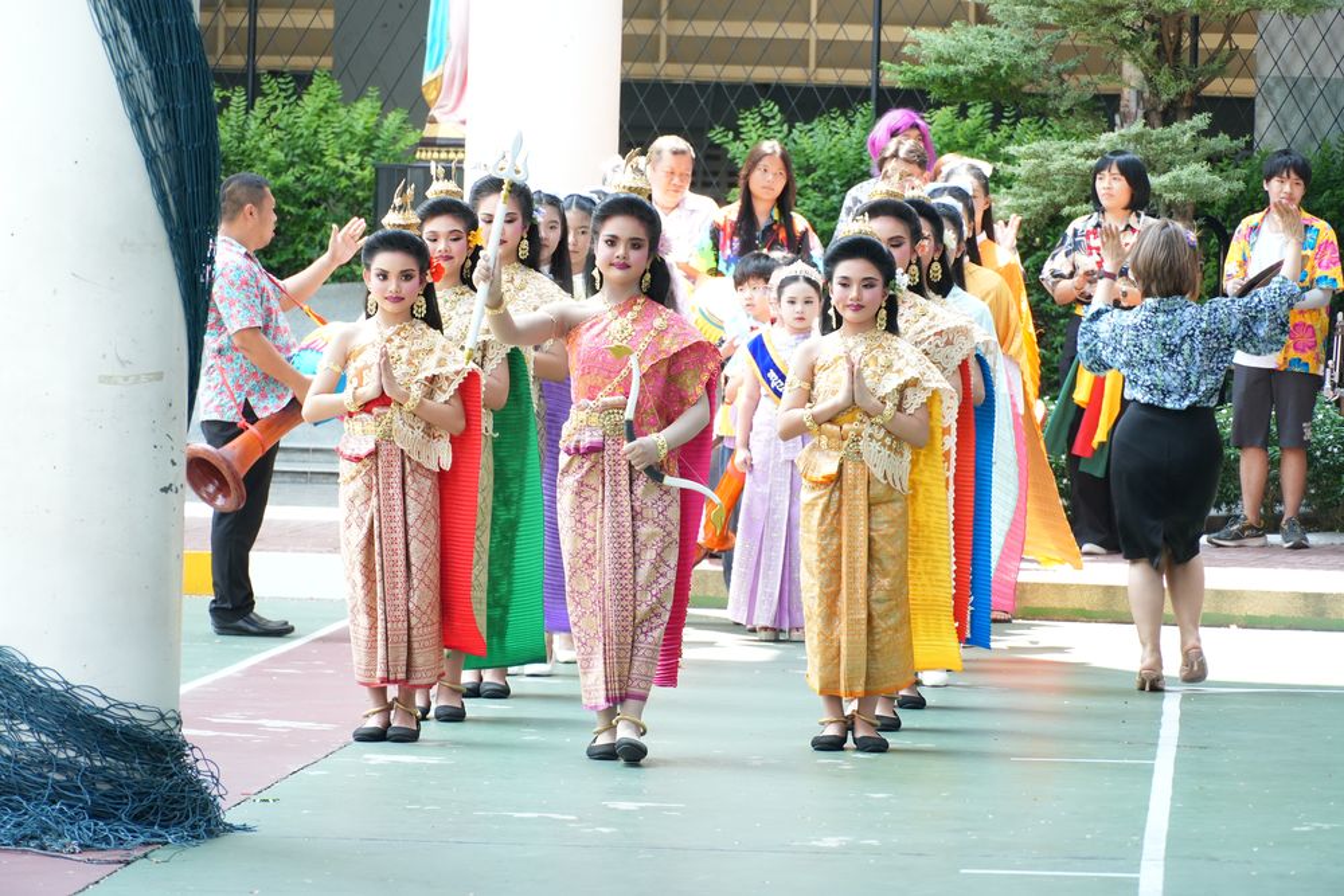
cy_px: 448
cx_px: 672
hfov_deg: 10.2
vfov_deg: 6.8
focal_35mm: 202
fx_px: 7561
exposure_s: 1/125
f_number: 5.6
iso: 640
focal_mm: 135
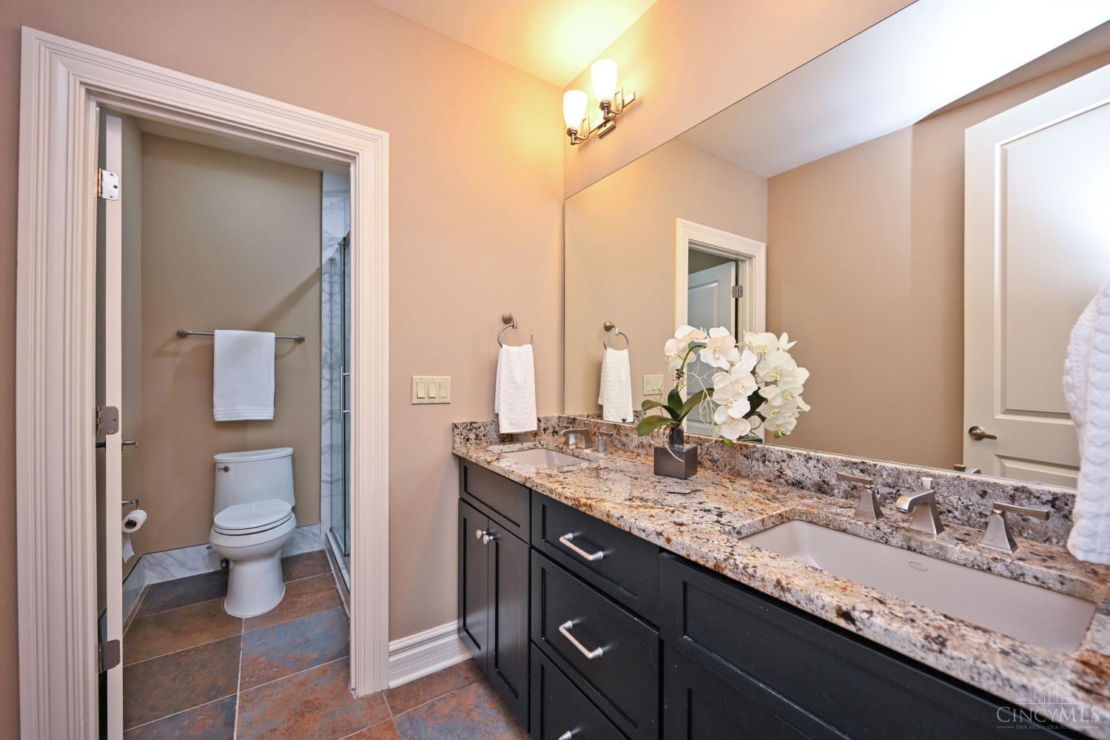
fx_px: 432
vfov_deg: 81.2
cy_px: 370
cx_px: 555
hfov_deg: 104.3
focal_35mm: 14
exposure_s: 1/60
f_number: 4
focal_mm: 14
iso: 400
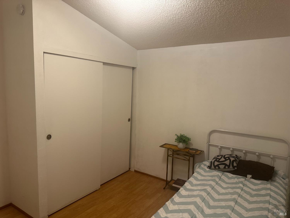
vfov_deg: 56.8
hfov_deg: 71.6
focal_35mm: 24
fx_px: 201
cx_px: 145
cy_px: 109
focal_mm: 6.86
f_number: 1.78
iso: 200
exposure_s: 1/60
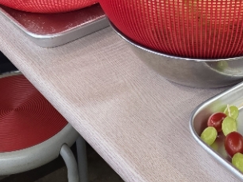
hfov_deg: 20.0
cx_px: 204
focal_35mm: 97
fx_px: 681
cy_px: -149
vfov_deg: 13.6
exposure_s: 1/120
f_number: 1.7
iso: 125
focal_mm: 6.25
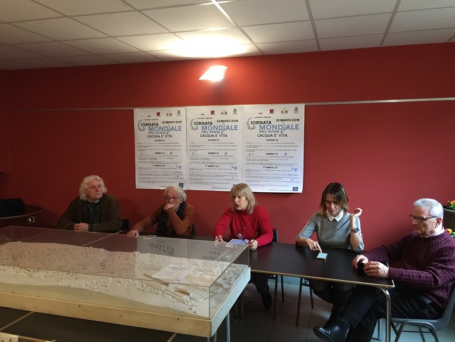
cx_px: 228
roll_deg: +0.2
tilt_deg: -3.7
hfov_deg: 61.7
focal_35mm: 29
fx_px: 381
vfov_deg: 48.2
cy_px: 171
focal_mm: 4.15
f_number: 2.2
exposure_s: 1/10
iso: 125
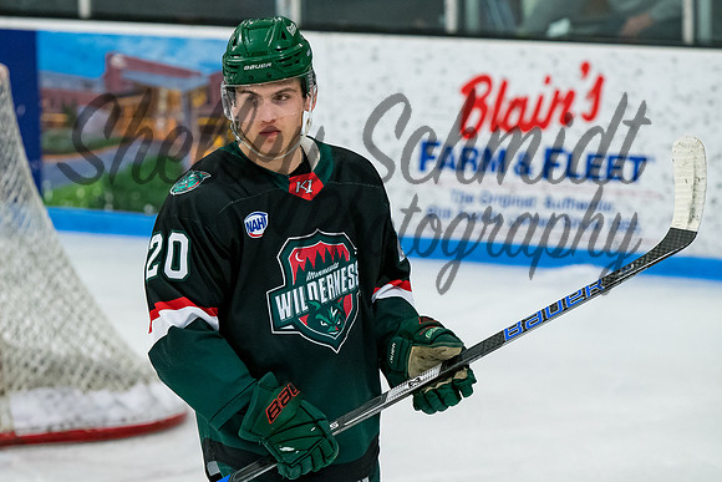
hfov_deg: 7.5
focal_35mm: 276
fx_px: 5529
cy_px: 234
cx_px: 307
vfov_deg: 5.0
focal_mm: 160
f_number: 3.5
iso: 2500
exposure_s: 1/800
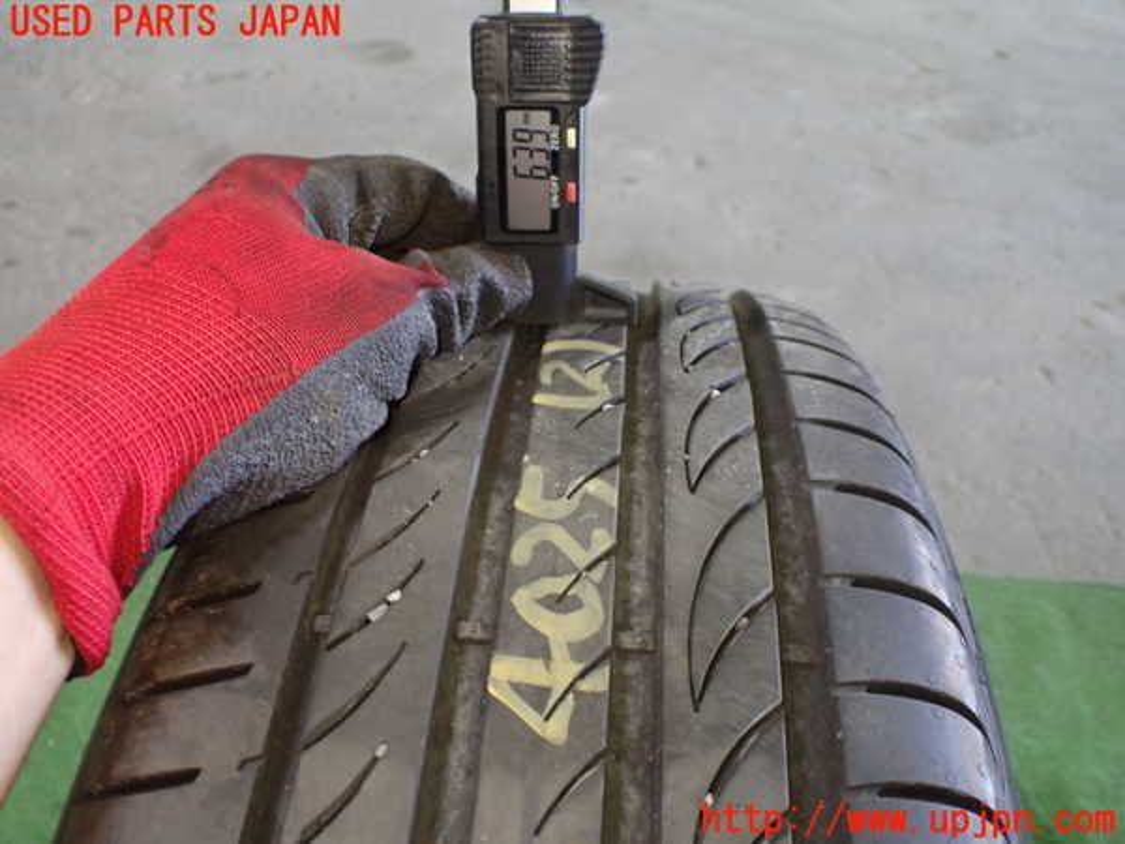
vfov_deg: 46.8
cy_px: 422
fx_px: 975
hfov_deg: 60.0
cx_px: 562
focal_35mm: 30
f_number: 2.3
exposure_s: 1/80
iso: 800
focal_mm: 5.4
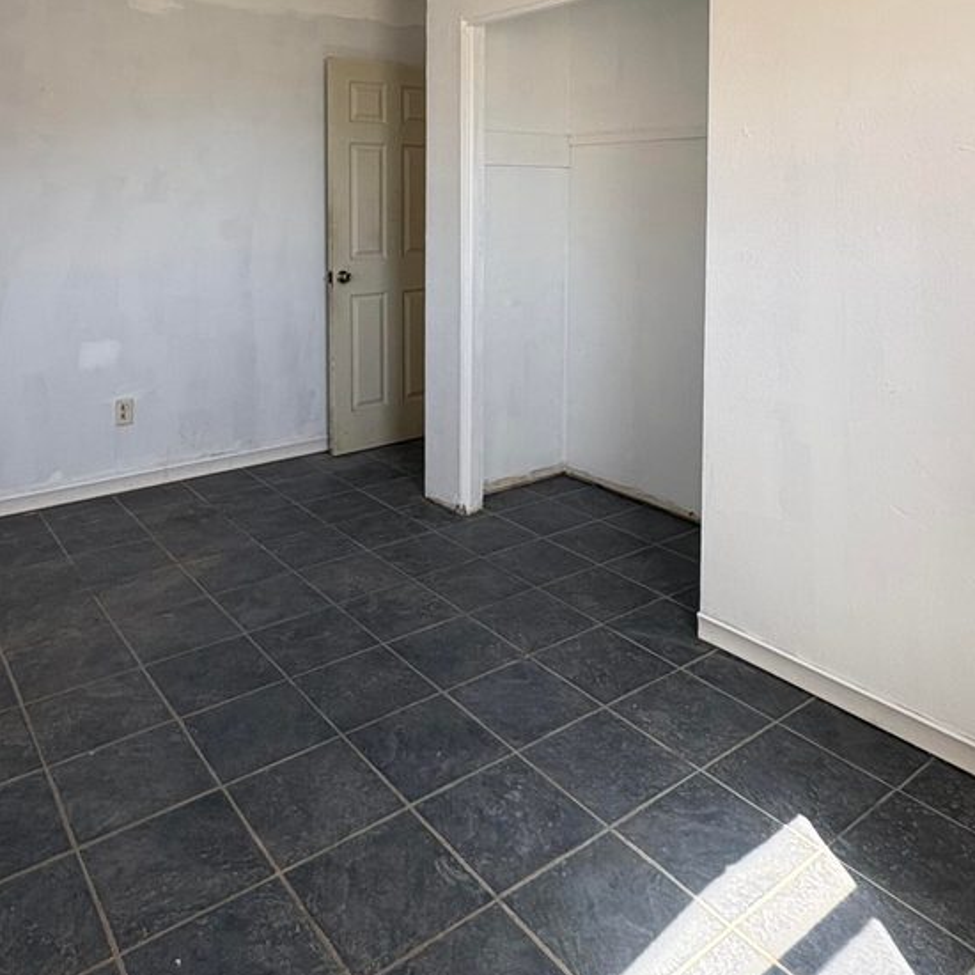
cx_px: 464
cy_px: 225
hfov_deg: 59.0
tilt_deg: -0.9
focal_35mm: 27
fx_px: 860
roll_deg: +0.4
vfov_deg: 55.7
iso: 64
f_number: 2.2
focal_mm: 2.22
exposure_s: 1/99
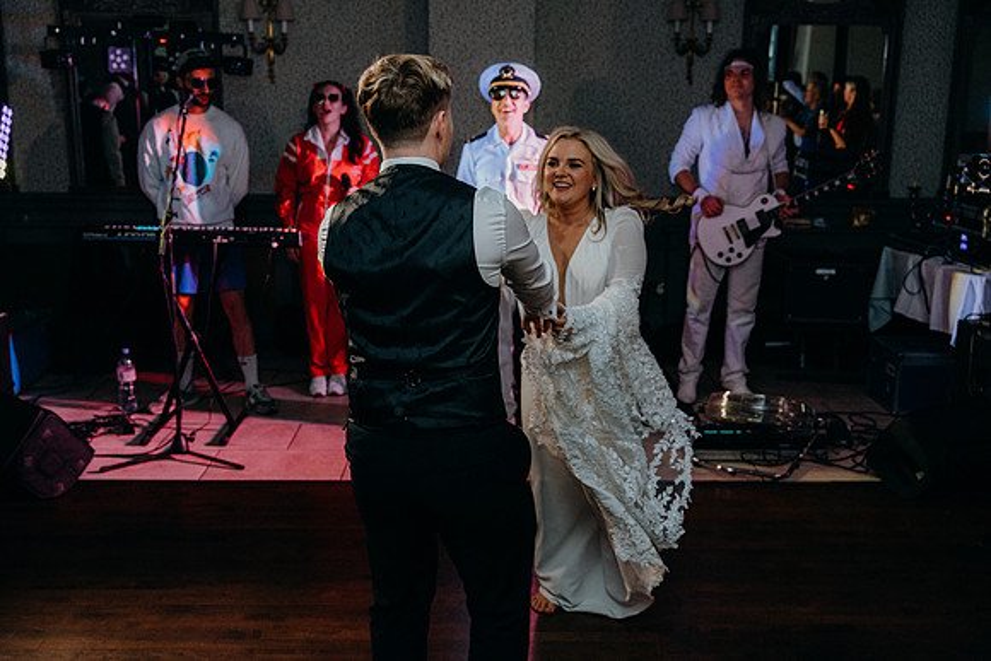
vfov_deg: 34.2
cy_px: 330
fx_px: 1074
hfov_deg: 49.5
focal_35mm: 39
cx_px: 496
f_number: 3.5
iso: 2500
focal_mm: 39
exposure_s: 1/160
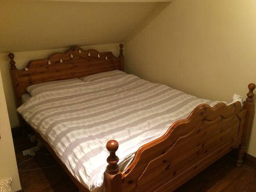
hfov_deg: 60.0
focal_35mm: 30
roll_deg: -0.6
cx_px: 132
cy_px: 94
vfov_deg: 46.8
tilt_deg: -18.6
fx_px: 222
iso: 250
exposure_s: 1/33
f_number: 2.2
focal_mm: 4.15
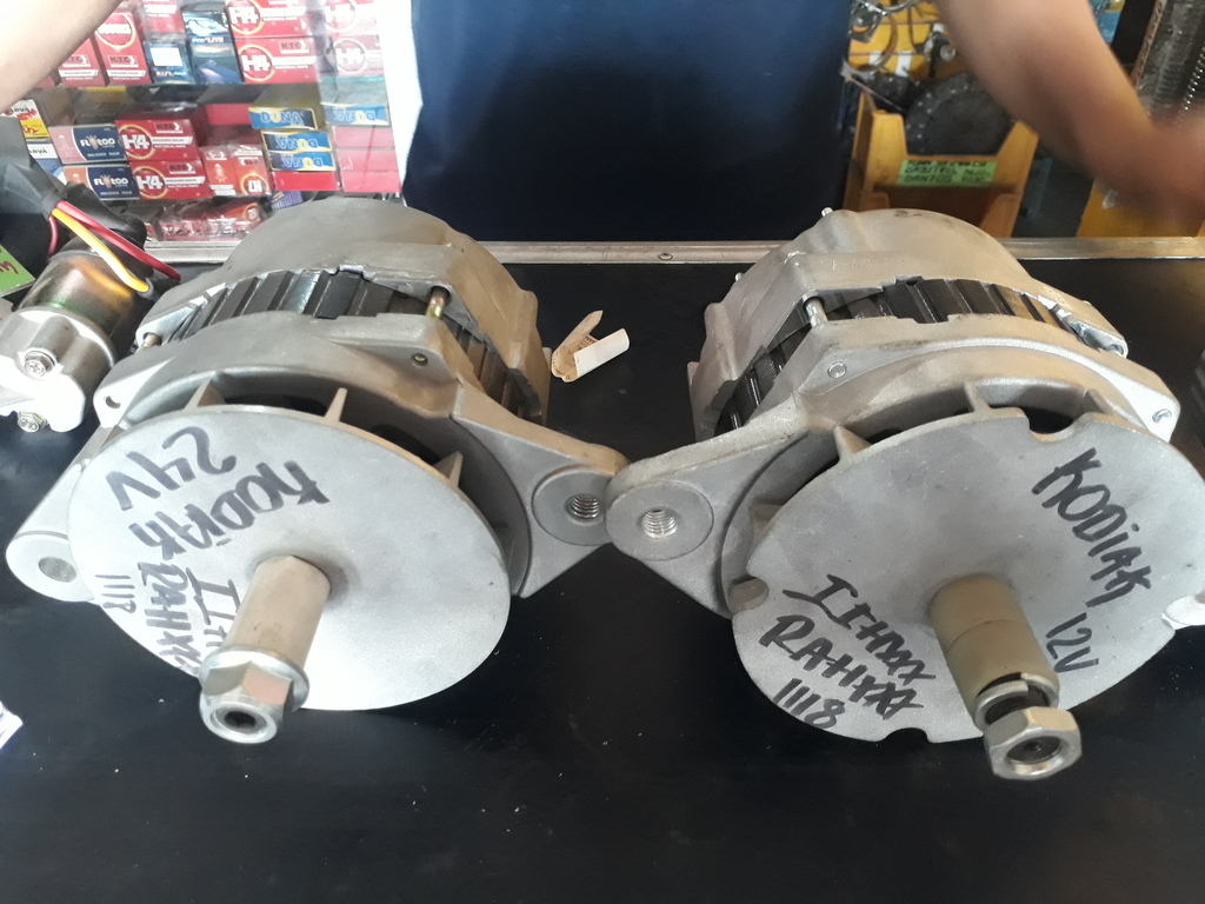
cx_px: 602
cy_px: 452
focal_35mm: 27
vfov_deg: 51.4
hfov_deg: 65.3
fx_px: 940
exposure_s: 1/15
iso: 320
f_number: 1.9
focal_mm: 3.6
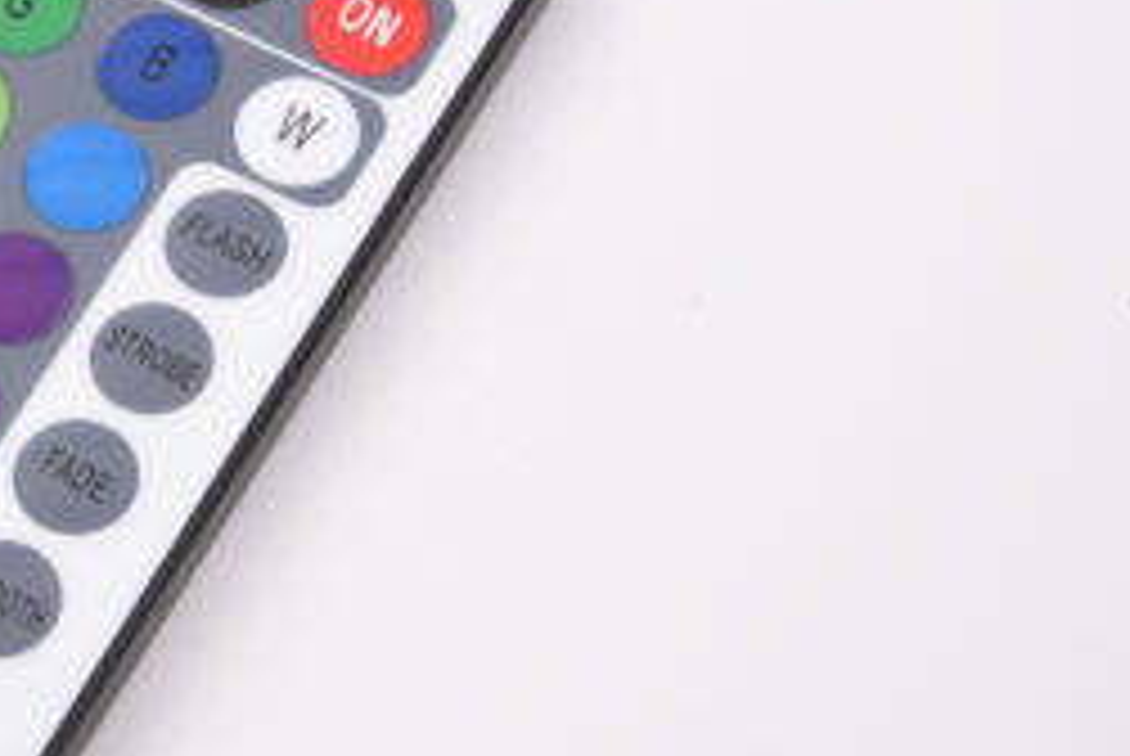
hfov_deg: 12.8
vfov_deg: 8.7
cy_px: 259
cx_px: 9
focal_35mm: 158
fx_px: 4965
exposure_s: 1/125
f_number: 29
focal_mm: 66
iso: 400
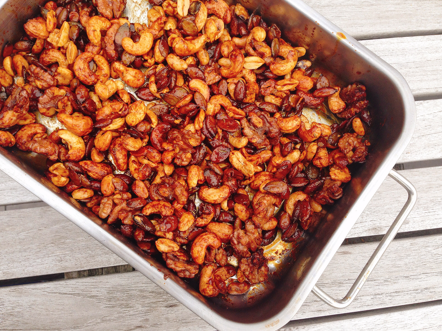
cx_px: 218
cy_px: 169
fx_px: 434
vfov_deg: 41.8
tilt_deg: -80.3
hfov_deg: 54.0
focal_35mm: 34
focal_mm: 4.12
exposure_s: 1/285
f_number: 2.4
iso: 50
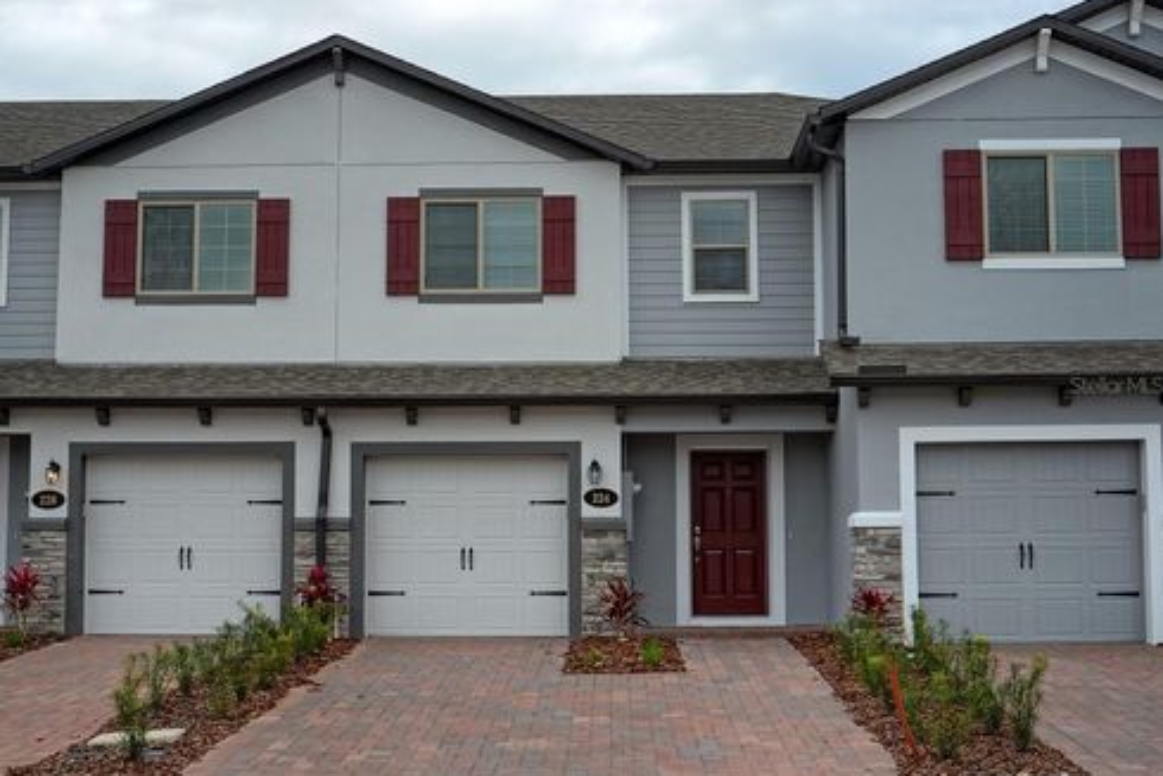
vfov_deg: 27.5
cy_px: 384
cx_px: 574
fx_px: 1583
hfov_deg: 40.3
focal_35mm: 49
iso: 500
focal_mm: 48
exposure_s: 1/500
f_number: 11
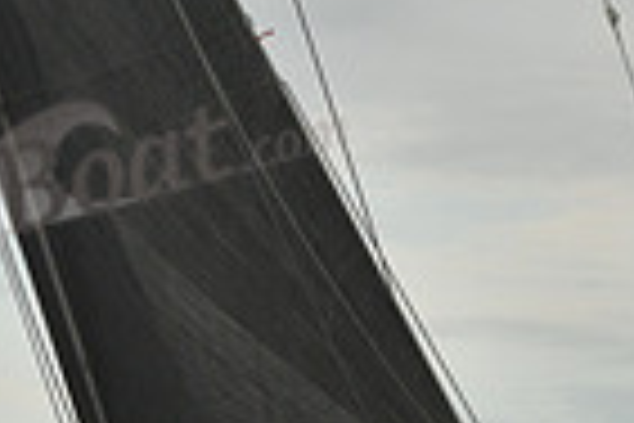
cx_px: 585
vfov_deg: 4.7
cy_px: 781
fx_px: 5054
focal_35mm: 287
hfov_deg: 7.2
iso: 500
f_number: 8
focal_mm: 70
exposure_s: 1/640
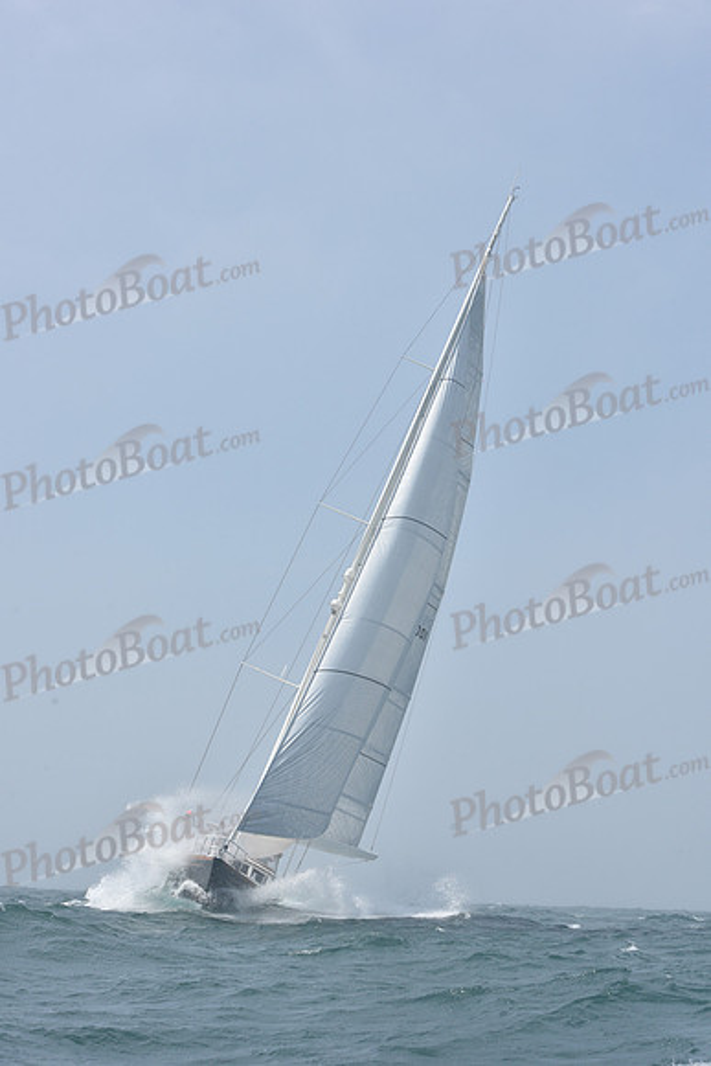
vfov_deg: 28.8
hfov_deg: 19.5
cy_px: 533
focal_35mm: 70
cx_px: 356
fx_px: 2072
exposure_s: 1/800
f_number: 13
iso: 320
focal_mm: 70
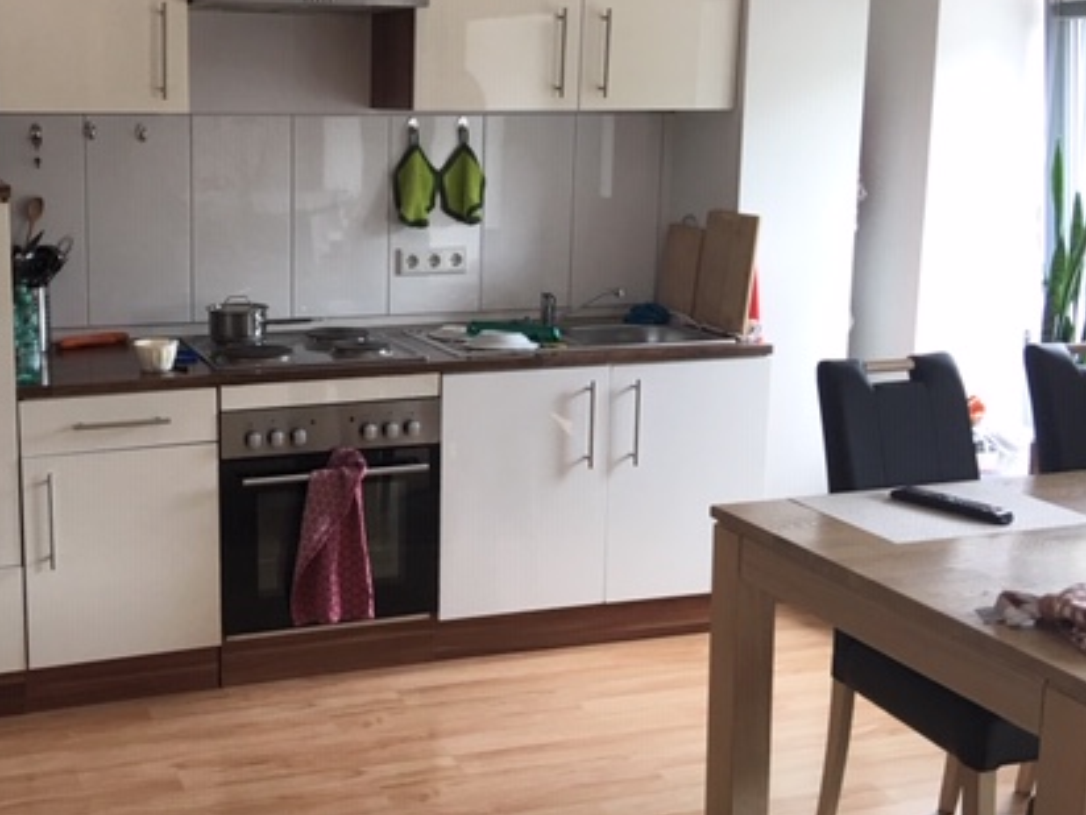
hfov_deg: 41.2
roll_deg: -0.9
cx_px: 316
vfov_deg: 32.1
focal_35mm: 45
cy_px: 346
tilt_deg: -8.6
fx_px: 1412
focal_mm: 4.15
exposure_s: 1/33
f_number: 2.2
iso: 32
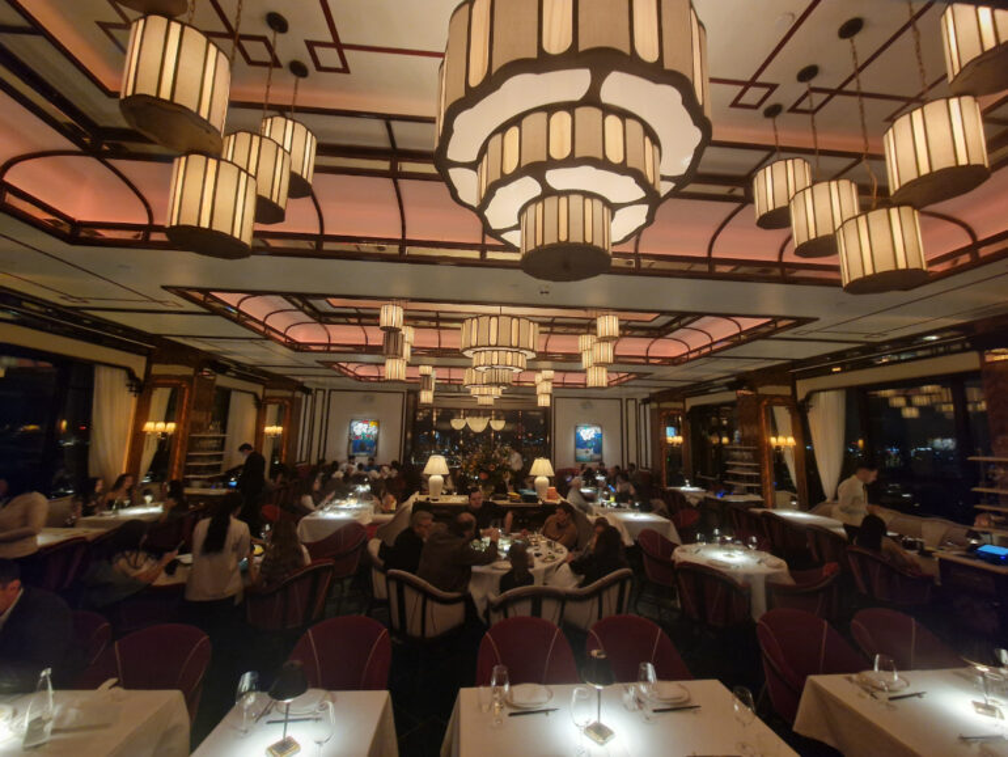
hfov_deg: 106.2
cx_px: 504
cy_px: 378
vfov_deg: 89.9
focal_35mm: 13
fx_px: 379
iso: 320
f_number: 2.2
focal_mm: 2.2
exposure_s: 1/33
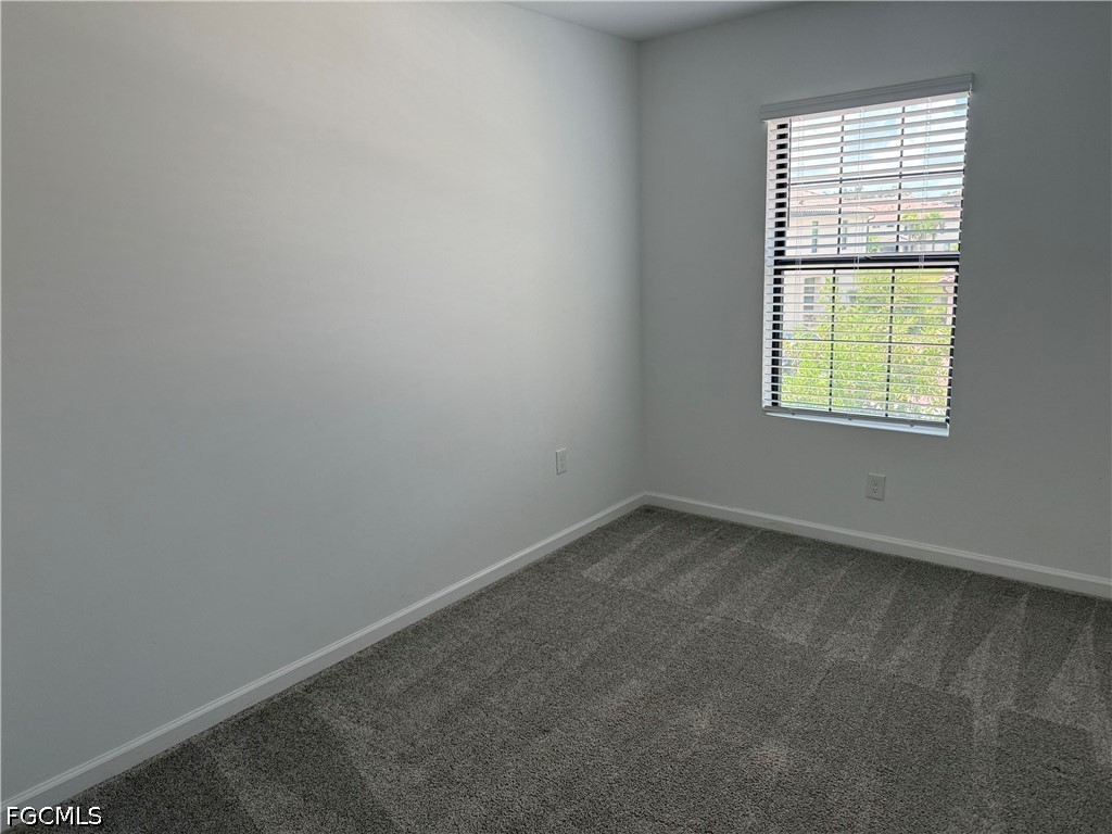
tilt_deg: -11.0
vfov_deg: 56.8
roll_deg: +2.5
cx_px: 556
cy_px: 417
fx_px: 771
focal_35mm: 24
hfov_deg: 71.6
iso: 125
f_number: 1.78
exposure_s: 1/235
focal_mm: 6.76
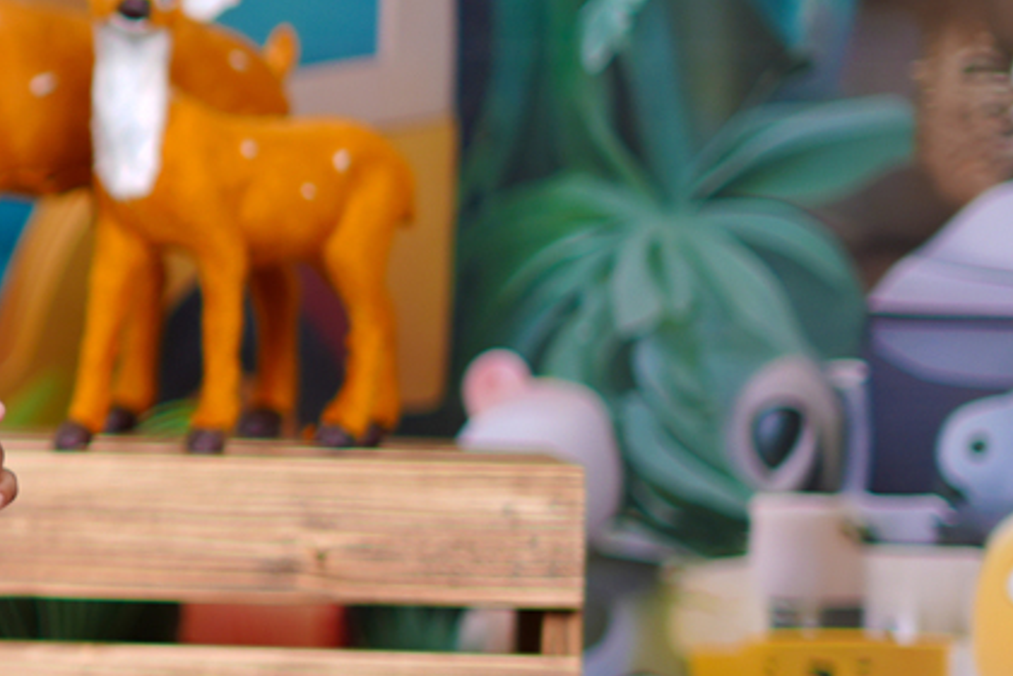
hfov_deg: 9.4
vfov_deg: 6.6
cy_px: 51
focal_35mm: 208
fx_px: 5855
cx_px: -835
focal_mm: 50
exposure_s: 1/160
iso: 64
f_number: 1.8
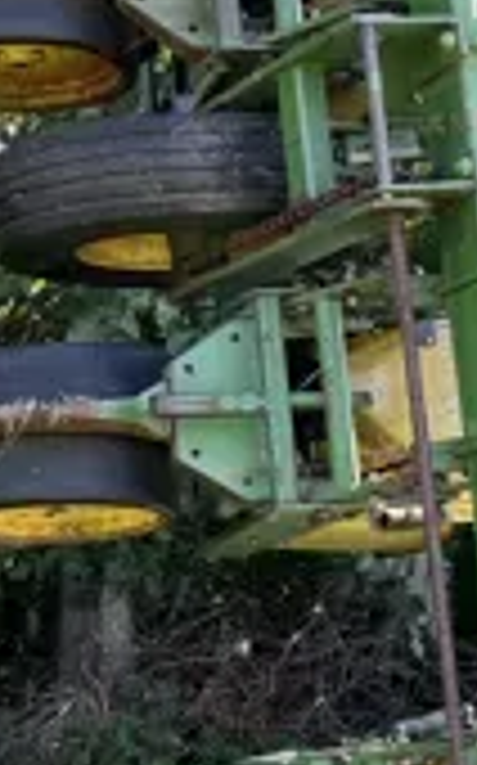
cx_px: 963
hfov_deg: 11.3
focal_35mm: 104
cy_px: 468
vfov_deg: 20.0
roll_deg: -1.0
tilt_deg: -2.5
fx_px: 2167
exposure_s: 1/303
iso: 50
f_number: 1.5
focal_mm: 5.7
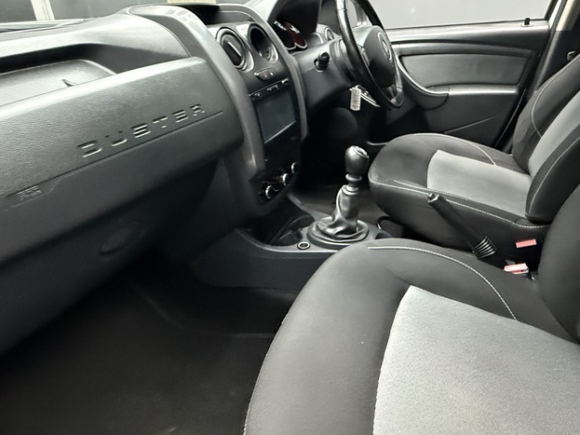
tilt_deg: -22.3
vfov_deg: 57.8
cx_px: 354
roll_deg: +1.6
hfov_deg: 73.0
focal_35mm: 23
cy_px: 151
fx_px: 385
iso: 1000
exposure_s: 1/33
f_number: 2.2
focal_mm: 2.22
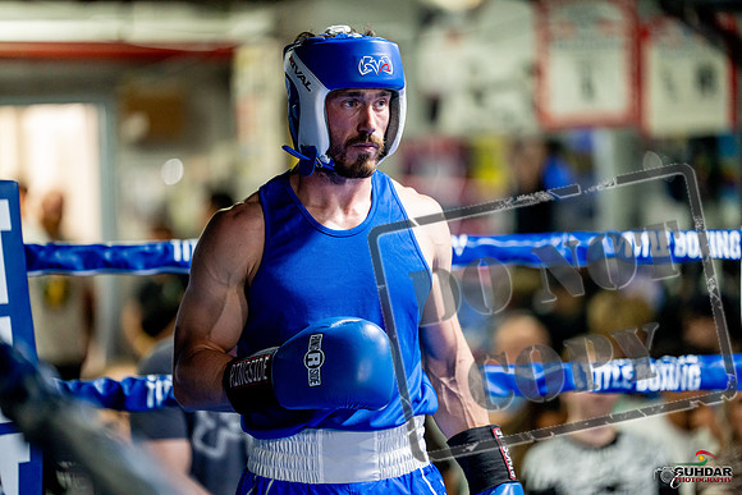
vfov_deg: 9.2
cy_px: 248
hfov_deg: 13.7
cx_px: 371
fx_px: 3092
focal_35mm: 150
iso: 3200
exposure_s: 1/640
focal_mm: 150
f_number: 2
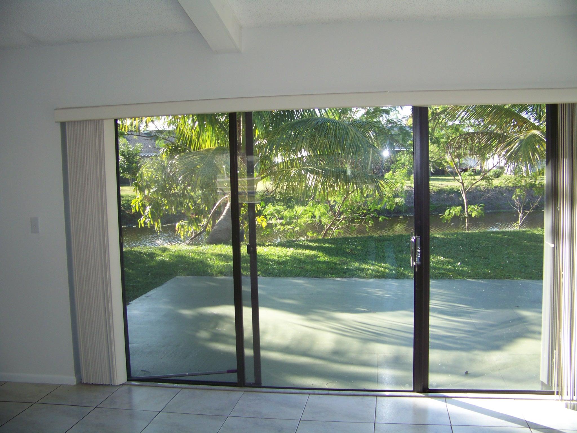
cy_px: 216
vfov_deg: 39.7
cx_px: 288
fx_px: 600
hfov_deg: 51.4
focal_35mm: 36
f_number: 2.8
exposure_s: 1/125
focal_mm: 5.85
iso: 64
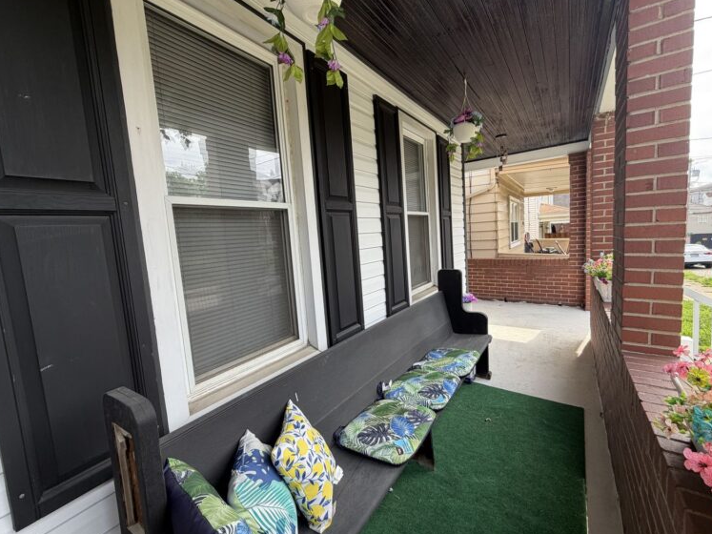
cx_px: 371
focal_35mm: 15
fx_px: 308
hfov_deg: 98.1
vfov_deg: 81.7
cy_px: 261
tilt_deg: -5.5
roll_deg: +4.1
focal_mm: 2.22
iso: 40
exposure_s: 1/201
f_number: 2.2
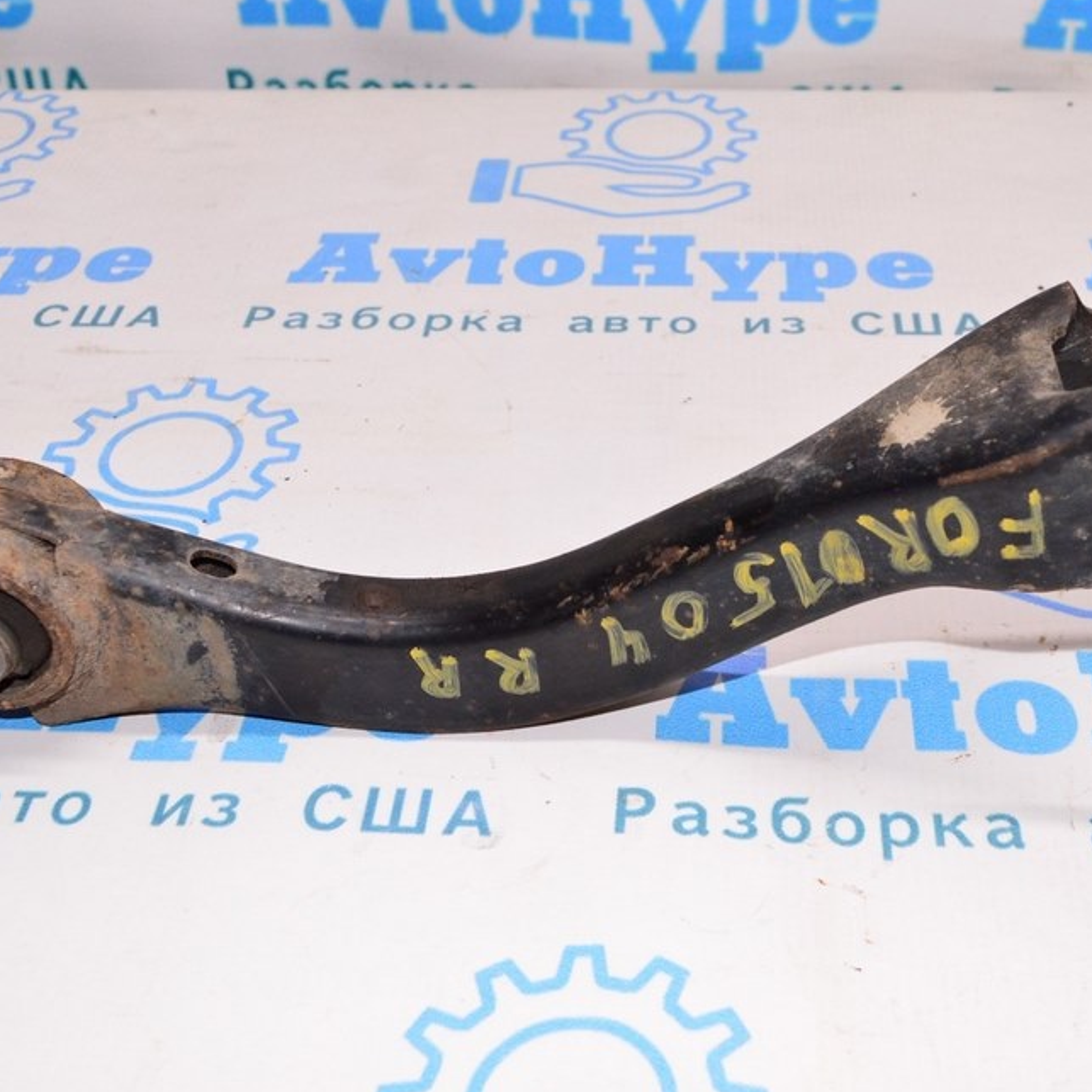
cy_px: 573
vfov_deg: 36.3
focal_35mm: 47
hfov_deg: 36.2
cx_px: 639
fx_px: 1666
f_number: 8
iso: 1600
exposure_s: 1/80
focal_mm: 23
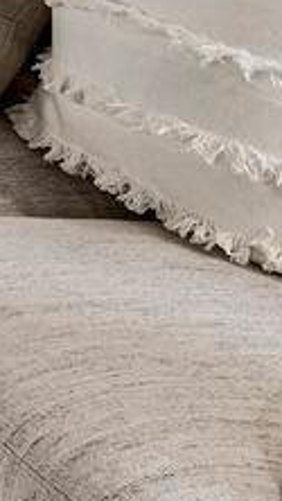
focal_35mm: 150
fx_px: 1990
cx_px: -1482
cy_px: -762
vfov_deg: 11.4
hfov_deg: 4.9
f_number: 8
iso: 800
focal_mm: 15.5
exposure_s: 1/30
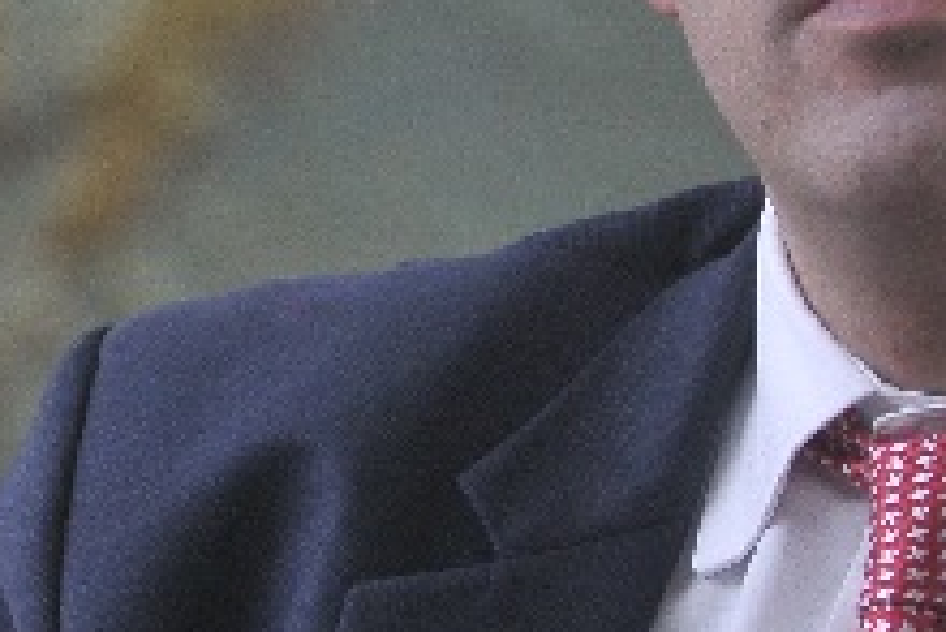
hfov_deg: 4.4
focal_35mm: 469
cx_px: 0
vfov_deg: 2.9
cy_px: 213
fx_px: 12332
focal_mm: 70
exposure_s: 1/250
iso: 400
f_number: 2.8
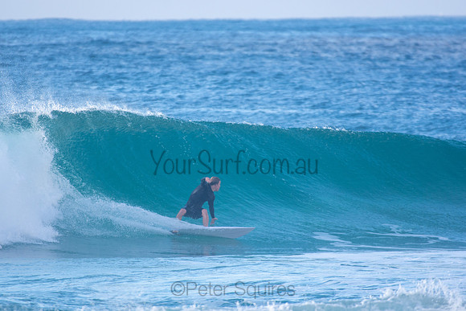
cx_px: 233
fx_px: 10192
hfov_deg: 2.6
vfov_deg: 1.7
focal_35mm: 787
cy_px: 156
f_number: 5.6
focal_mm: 500
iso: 280
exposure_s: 1/640
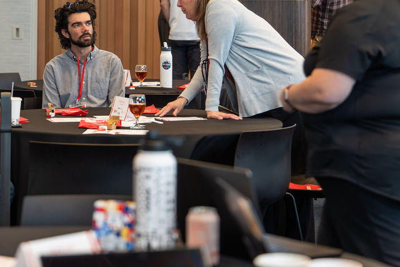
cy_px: 66
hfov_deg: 18.1
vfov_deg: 12.2
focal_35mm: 112
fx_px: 1245
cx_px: 84
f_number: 2.8
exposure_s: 1/125
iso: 800
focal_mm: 70
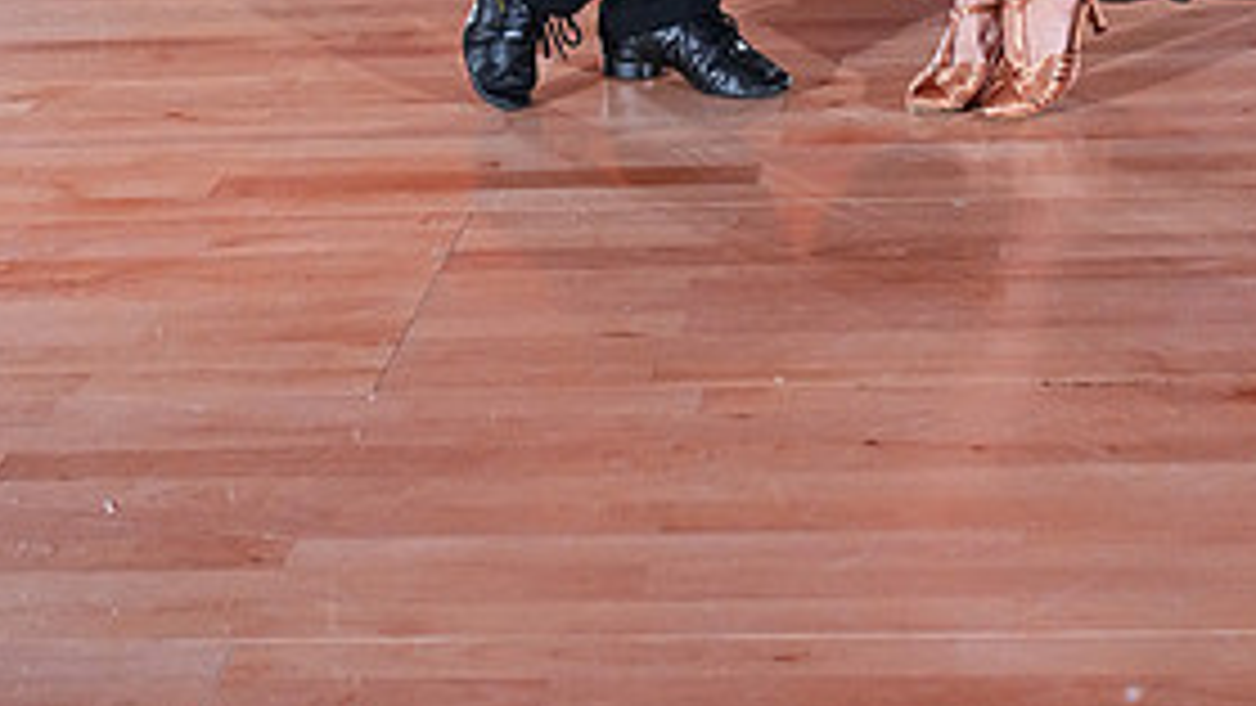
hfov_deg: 22.2
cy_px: -585
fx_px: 3197
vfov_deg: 11.6
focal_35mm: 96
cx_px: 817
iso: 5000
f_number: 5
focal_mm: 44
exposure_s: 1/400
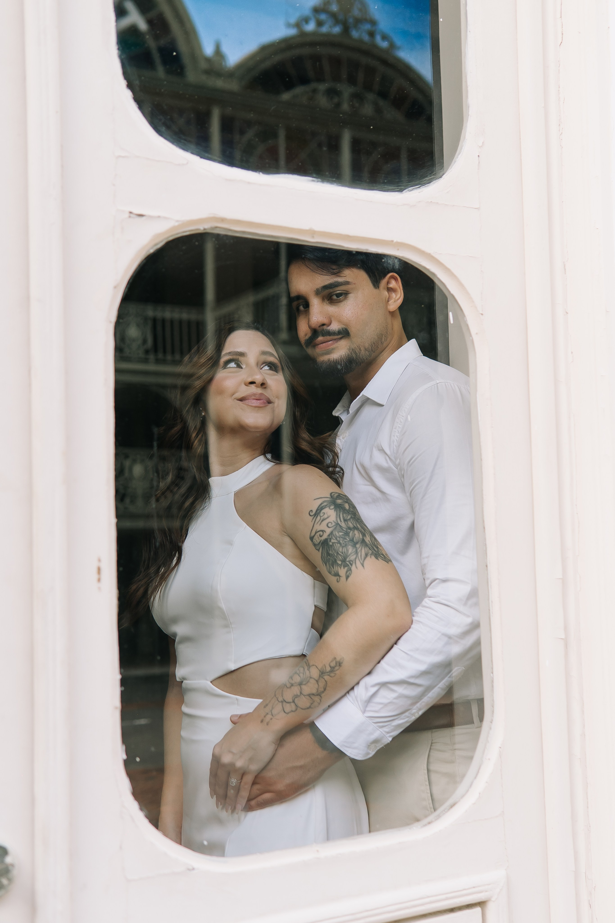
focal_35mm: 45
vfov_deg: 43.6
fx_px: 1153
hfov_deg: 29.9
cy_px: 462
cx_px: 308
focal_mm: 30
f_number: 2.5
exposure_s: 1/200
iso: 160
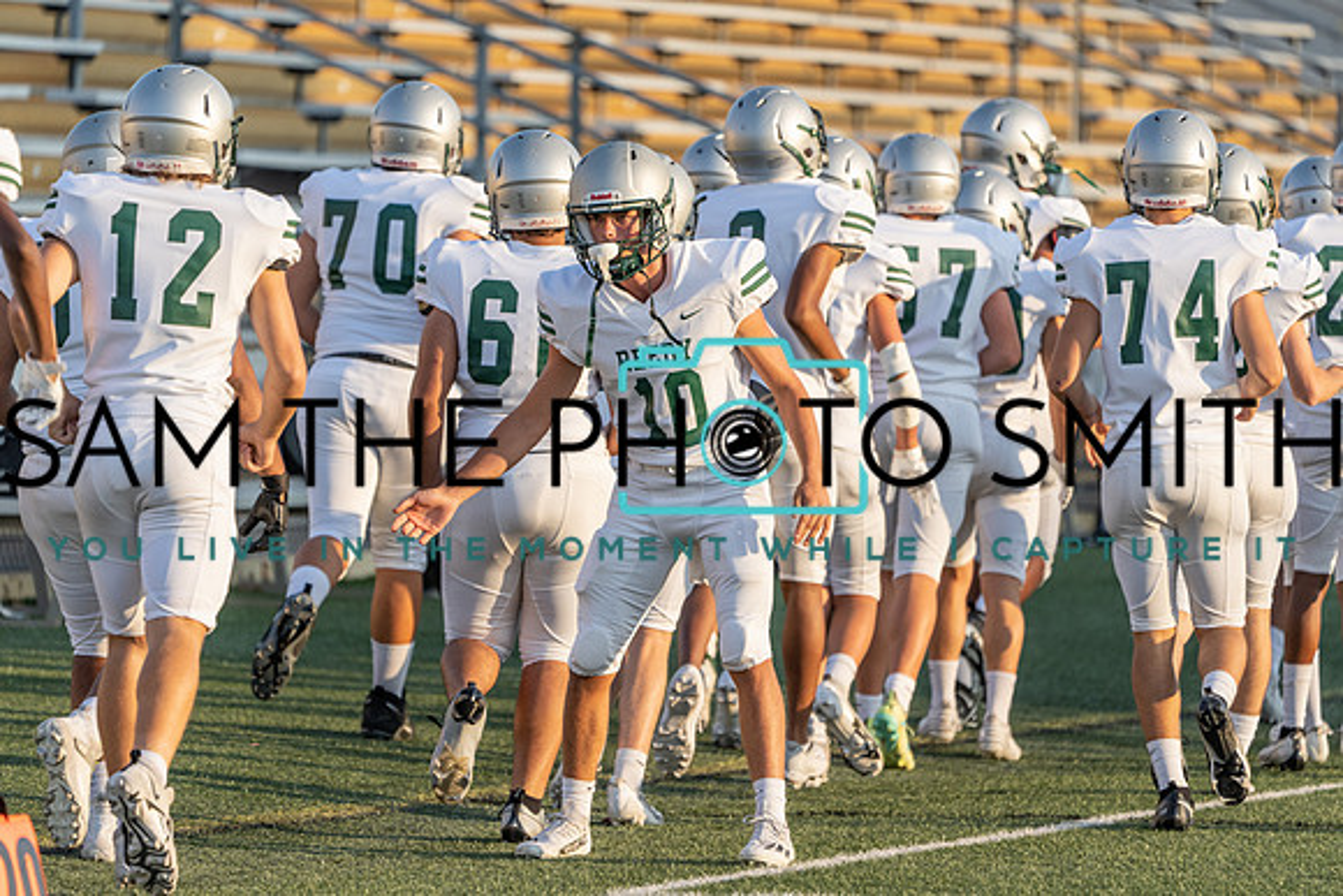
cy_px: 448
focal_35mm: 373
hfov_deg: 5.5
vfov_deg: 3.7
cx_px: 672
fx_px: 13918
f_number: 5.6
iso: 640
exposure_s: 1/1000
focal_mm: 373
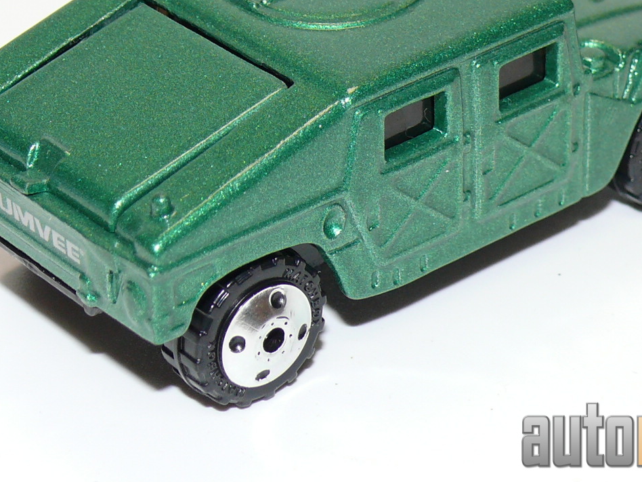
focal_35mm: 157
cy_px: 86
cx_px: 366
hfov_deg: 12.6
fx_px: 2912
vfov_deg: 9.4
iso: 100
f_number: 4
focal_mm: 12.7
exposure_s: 1/30
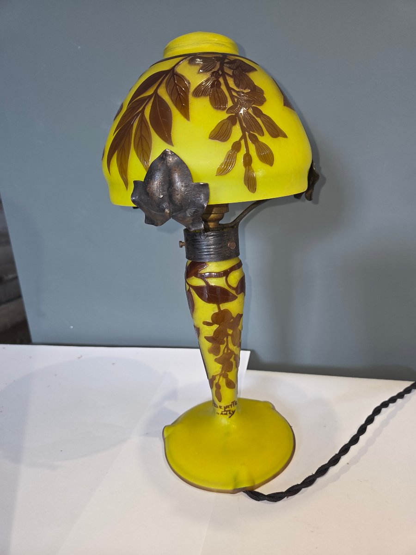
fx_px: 369
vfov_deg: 73.9
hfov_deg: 58.9
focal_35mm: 23
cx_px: 208
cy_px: 278
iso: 500
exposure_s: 1/30
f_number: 1.8
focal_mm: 5.4
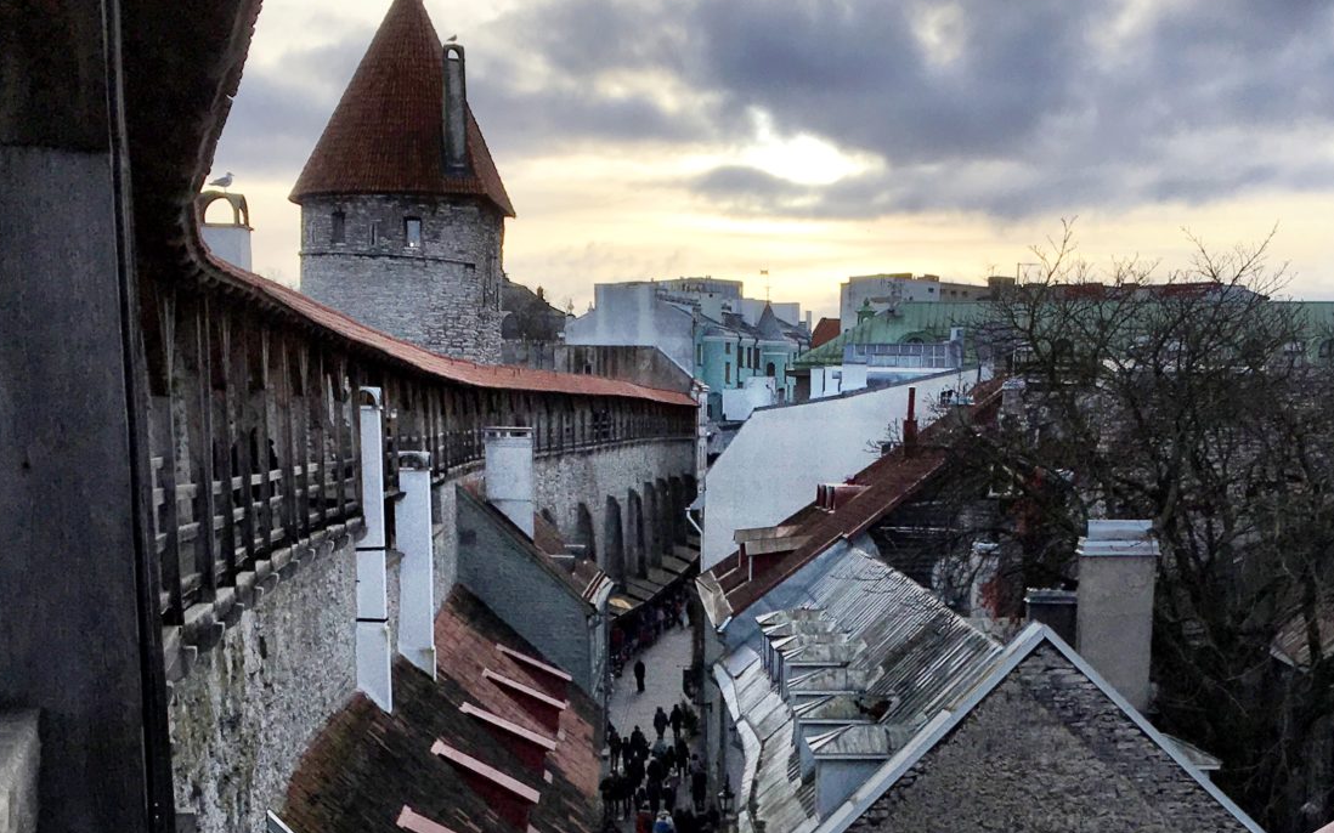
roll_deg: -0.7
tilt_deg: -13.5
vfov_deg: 22.0
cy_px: 884
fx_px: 2036
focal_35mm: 56
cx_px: 747
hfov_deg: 36.2
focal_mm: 4.15
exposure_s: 1/1603
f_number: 2.2
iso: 25
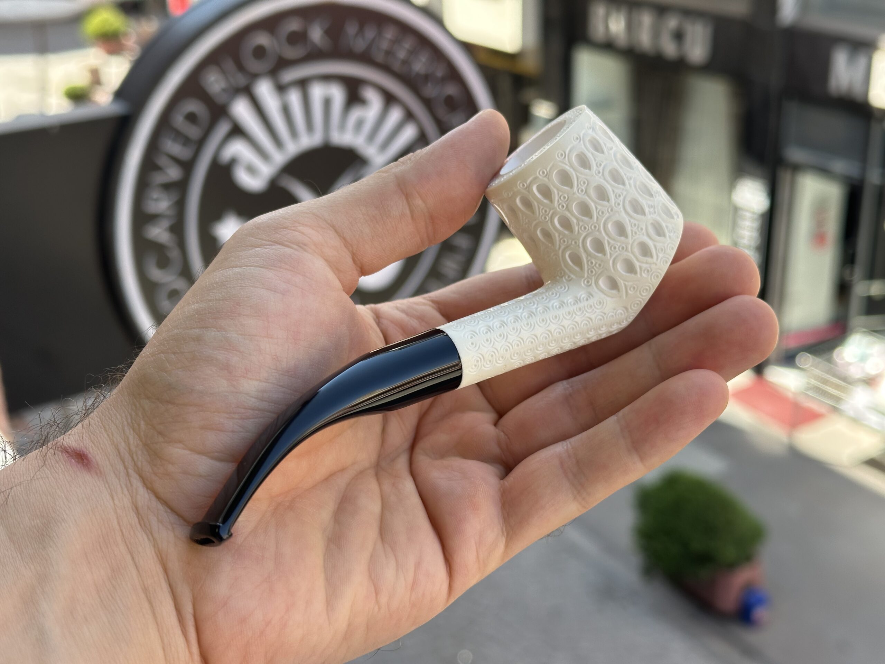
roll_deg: +1.7
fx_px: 1227
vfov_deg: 30.3
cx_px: 442
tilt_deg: -22.9
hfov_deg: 39.7
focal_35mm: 48
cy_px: 332
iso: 64
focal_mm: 6.86
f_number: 1.78
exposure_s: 1/549
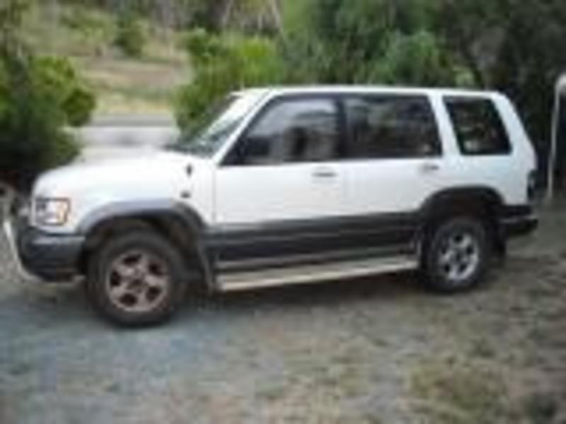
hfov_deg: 49.0
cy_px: 212
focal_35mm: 38
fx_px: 621
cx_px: 283
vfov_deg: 37.7
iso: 200
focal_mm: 7.9
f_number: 2.8
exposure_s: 1/50
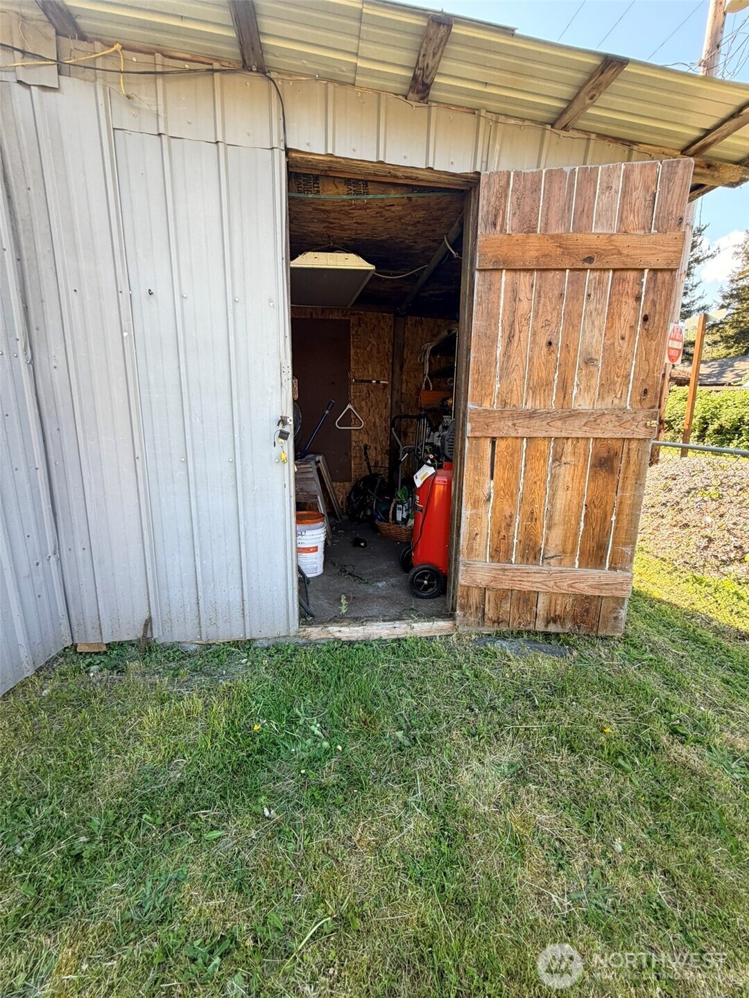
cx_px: 374
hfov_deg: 85.7
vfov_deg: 102.1
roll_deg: -0.7
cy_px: 499
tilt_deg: -11.5
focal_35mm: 14
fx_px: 404
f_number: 2.2
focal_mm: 2.22
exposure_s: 1/121
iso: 64
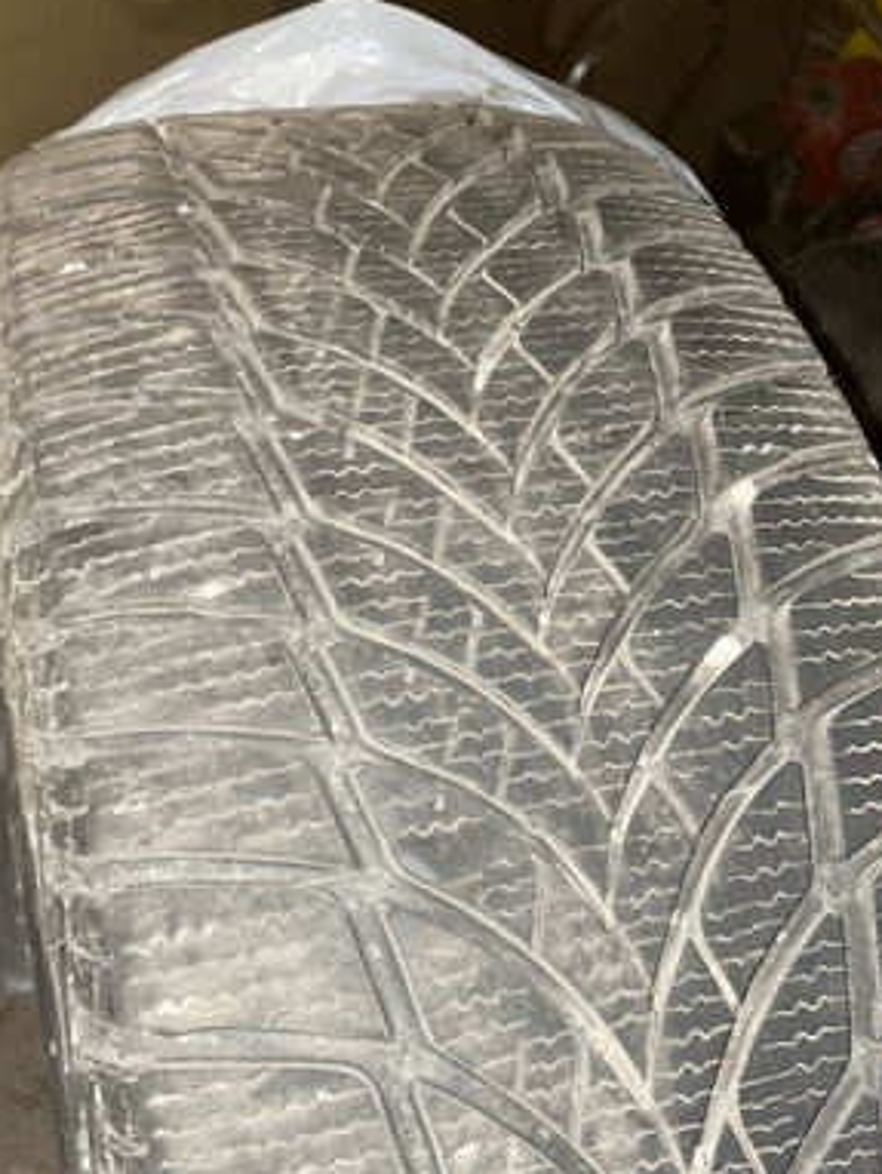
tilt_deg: -50.2
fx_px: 1154
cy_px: 747
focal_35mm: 34
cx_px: 469
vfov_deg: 53.2
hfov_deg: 41.8
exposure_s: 1/4
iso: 40
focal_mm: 4.2
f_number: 1.6
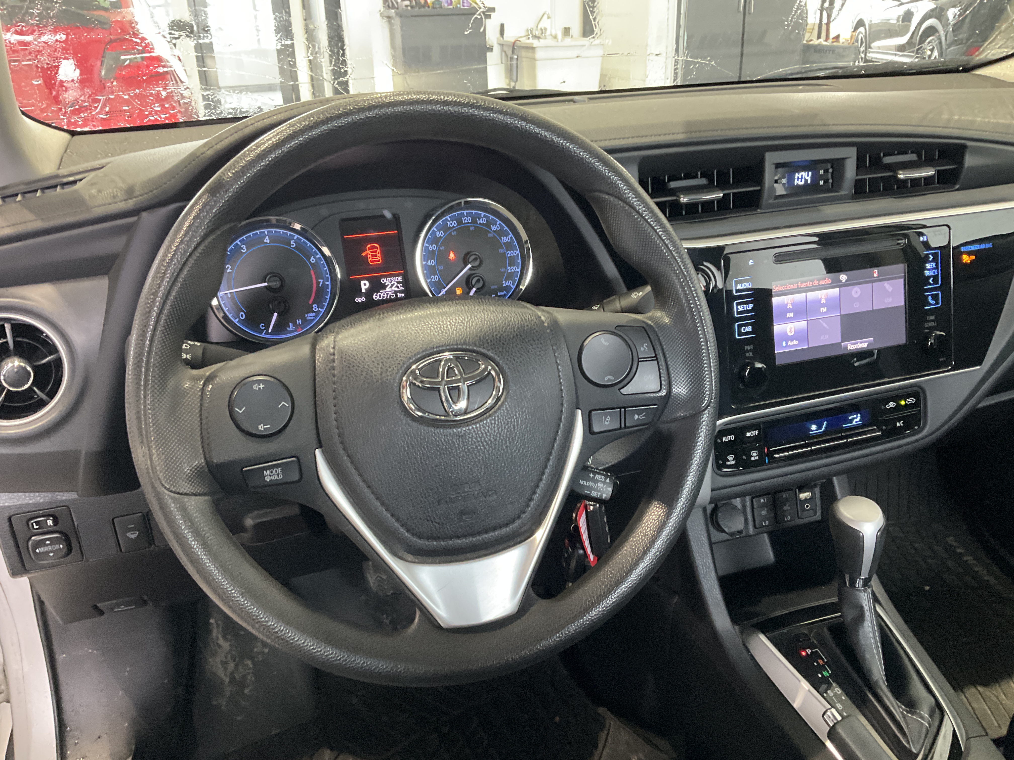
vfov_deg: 48.2
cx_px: 507
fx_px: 849
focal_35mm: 29
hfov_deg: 61.7
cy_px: 380
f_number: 1.8
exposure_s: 1/40
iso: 250
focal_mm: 3
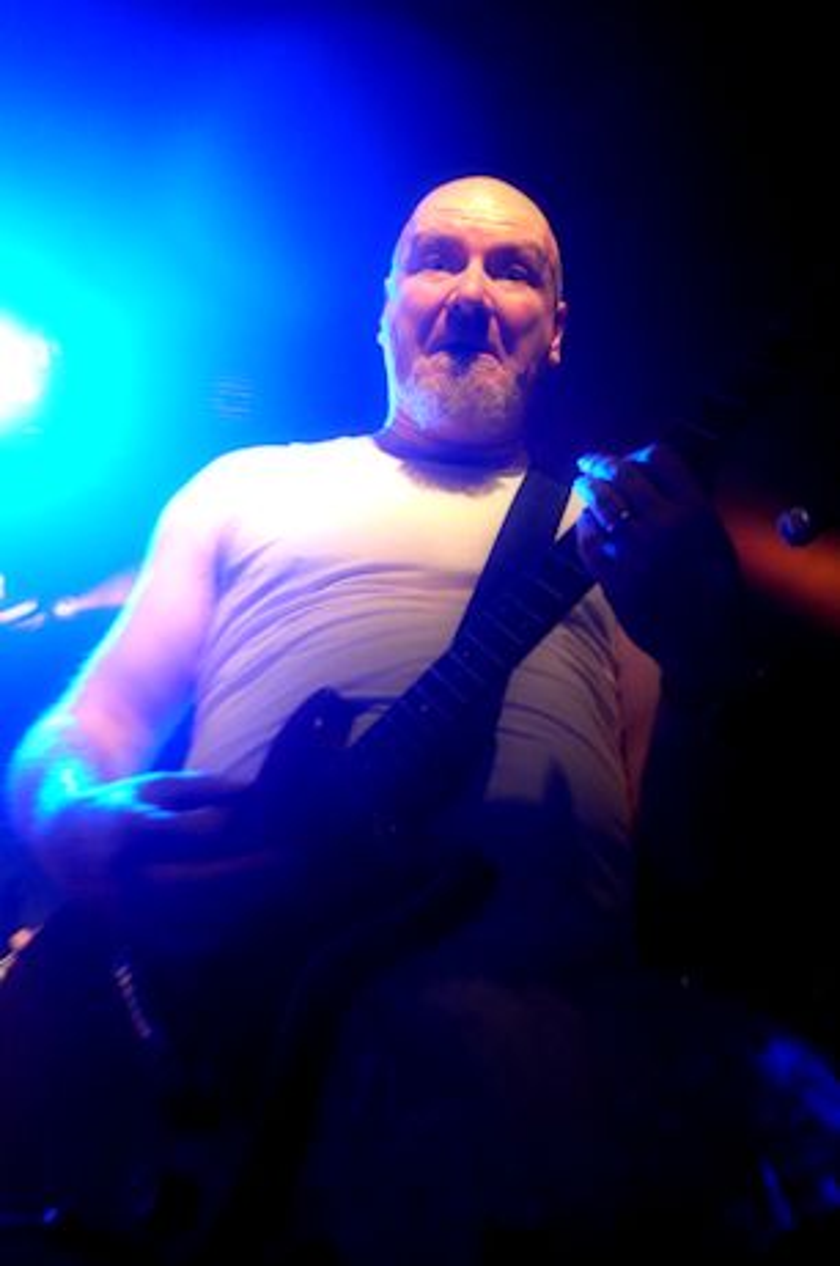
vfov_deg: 62.0
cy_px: 633
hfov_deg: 43.5
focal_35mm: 30
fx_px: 1053
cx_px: 420
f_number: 3.8
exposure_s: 1/40
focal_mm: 20
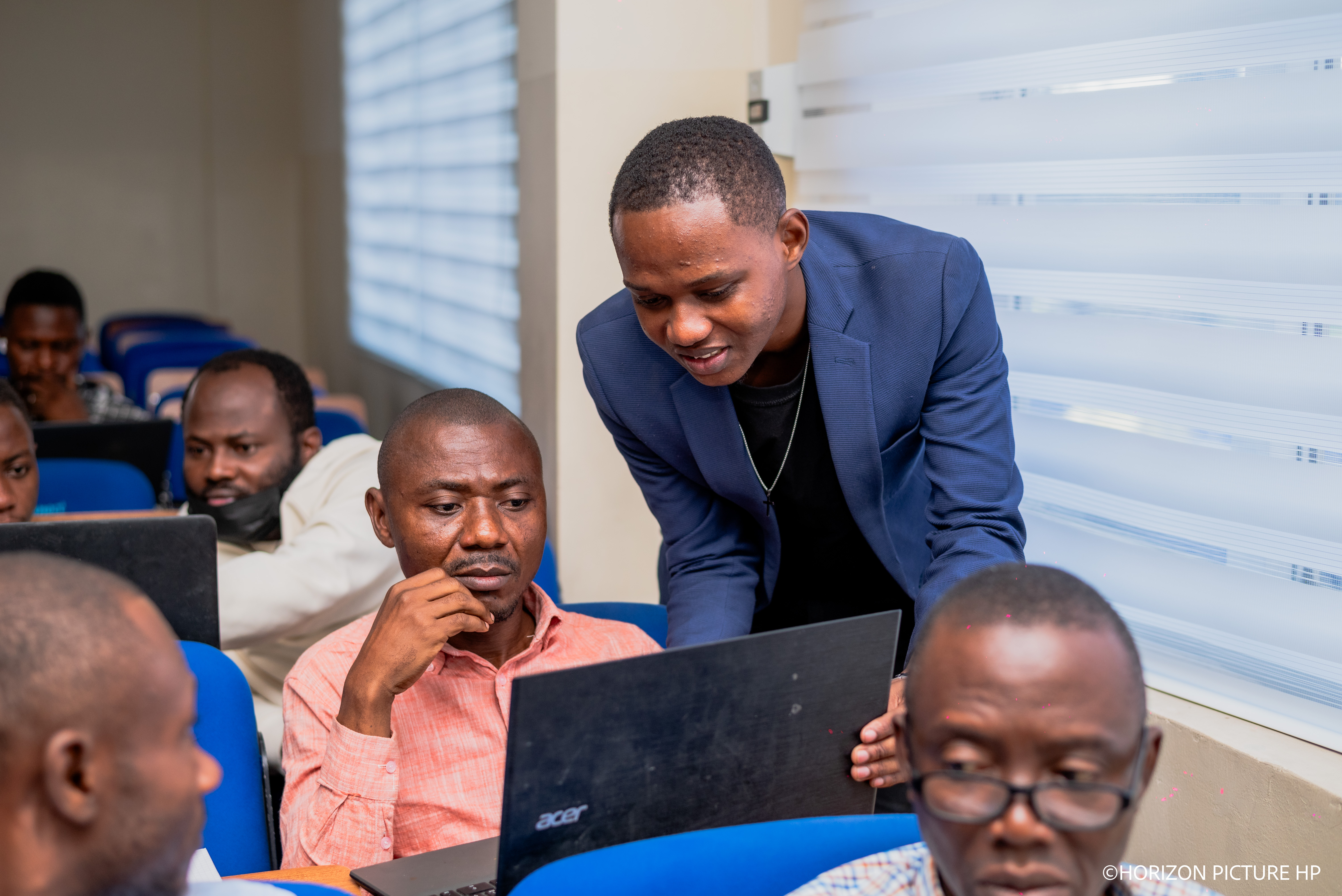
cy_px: 448
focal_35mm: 50
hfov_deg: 39.6
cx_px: 671
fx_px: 1865
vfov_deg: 27.0
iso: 320
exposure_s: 1/200
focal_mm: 50
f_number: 3.2
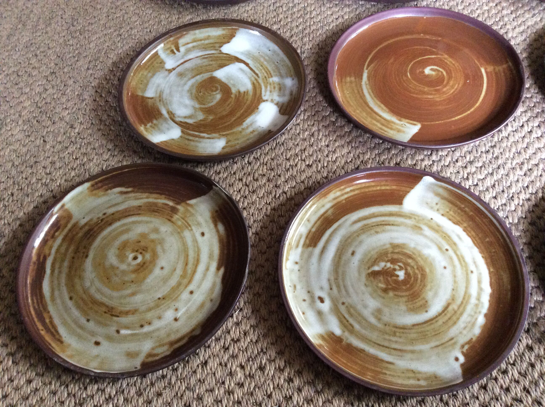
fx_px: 503
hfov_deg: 56.9
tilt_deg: -58.7
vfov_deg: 44.1
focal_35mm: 32
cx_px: 272
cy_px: 204
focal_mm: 3.3
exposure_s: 1/25
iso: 250
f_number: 2.4
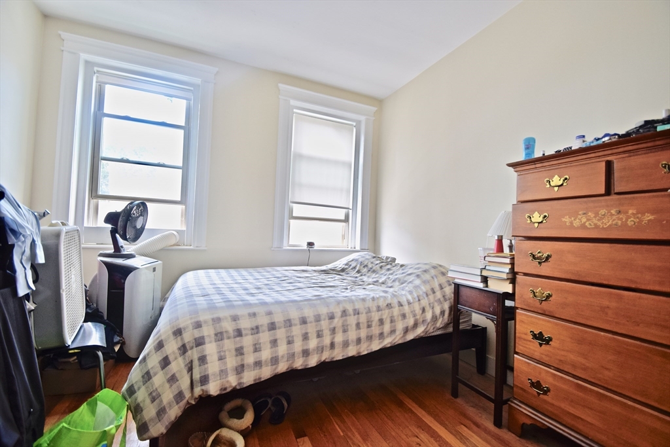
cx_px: 335
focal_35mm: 15
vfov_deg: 77.3
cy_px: 224
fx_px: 279
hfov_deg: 100.4
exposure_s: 1/100
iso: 400
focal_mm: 10
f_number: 4.5
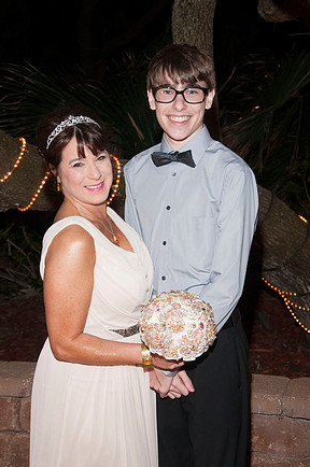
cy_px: 239
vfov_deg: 28.9
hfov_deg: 19.4
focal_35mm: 70
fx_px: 907
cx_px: 150
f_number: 5.6
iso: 400
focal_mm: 45
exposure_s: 1/30
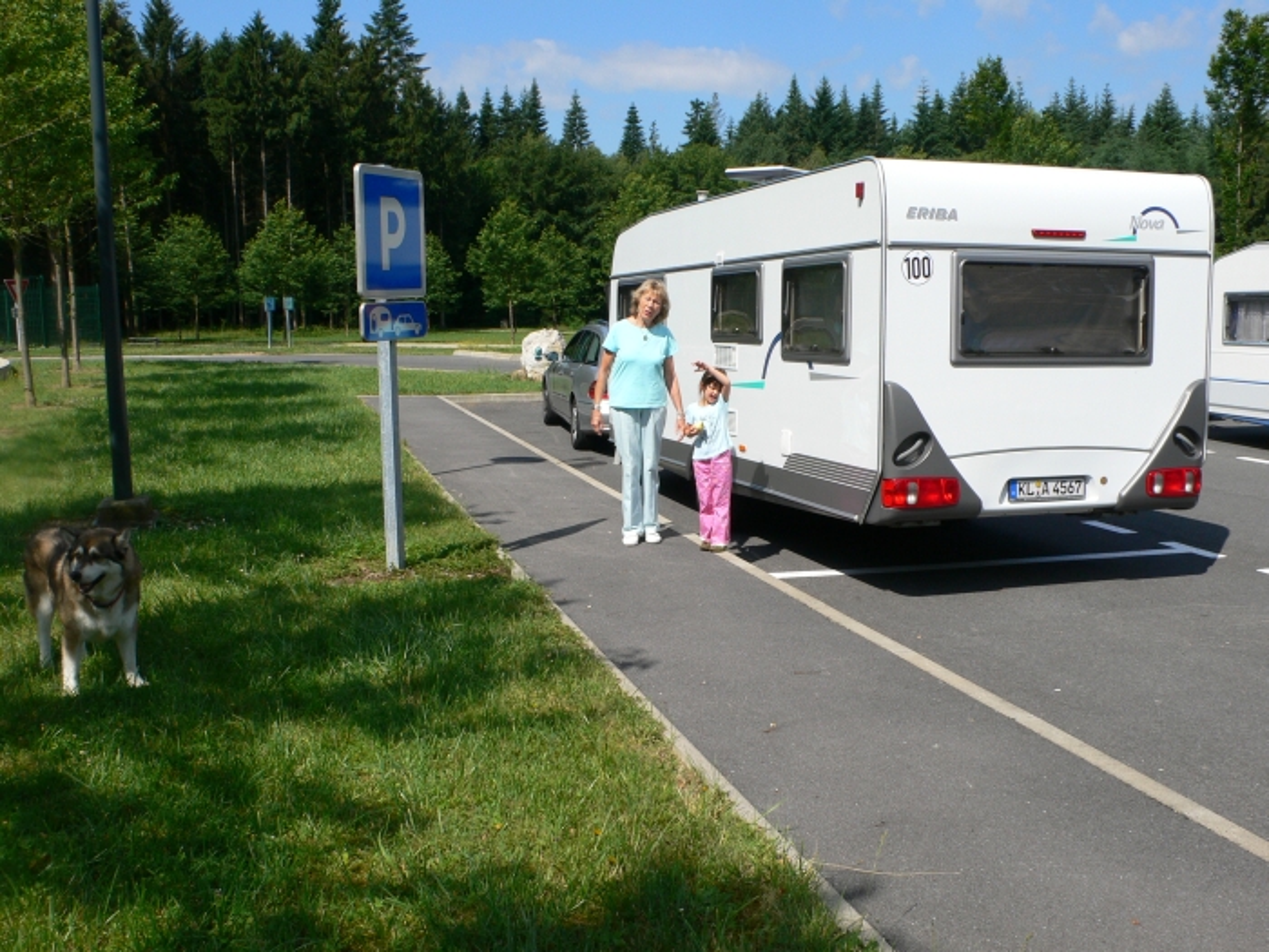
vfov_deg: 41.8
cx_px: 634
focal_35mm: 34
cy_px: 476
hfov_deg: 54.0
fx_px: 1246
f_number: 4.9
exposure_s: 1/400
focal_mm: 6.3
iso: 80
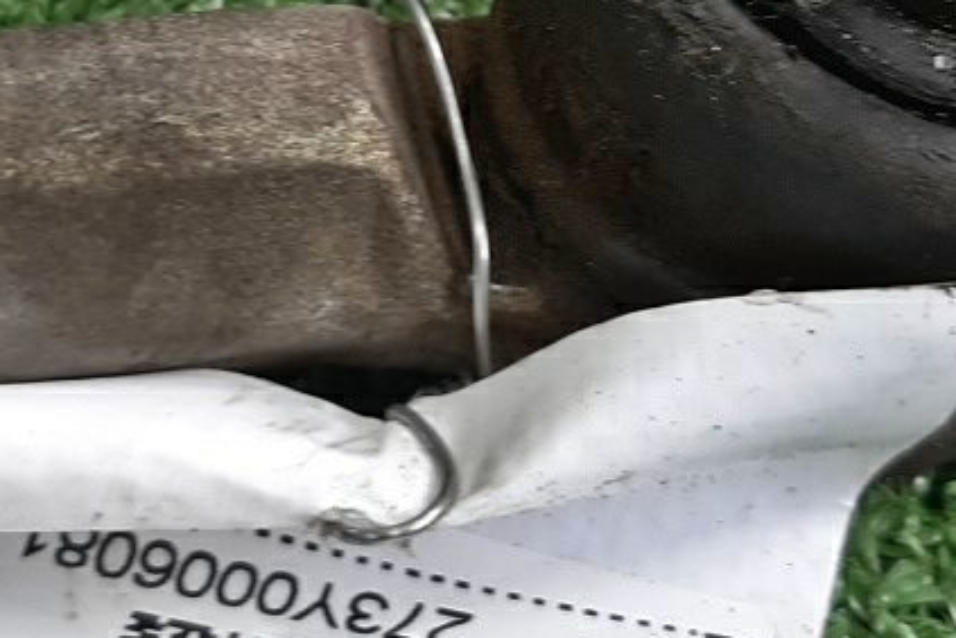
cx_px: 416
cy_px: 77
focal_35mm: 92
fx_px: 2443
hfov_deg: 22.1
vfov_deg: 14.7
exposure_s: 1/50
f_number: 1.7
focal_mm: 3.93
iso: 53
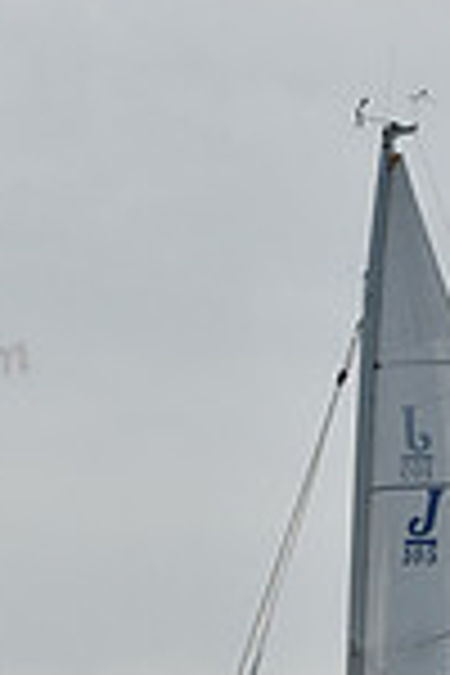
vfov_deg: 7.6
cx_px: 263
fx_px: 5062
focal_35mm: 270
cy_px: 594
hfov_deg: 5.1
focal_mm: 70
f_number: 11
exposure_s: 1/1000
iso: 320
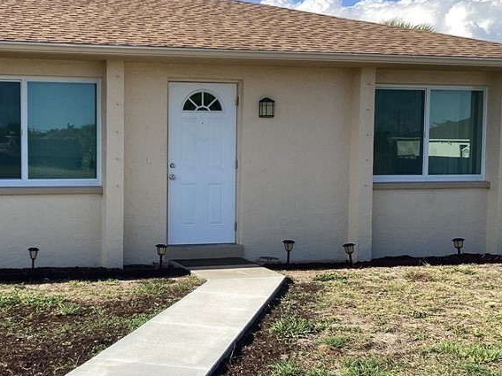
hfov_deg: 33.8
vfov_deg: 26.1
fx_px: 812
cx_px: 139
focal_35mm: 56
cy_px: 216
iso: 25
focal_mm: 3.3
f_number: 2.4
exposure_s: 1/1031
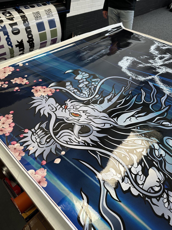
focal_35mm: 24
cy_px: 115
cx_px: 86
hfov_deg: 56.8
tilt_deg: -45.5
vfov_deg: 71.6
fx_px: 159
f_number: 1.78
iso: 80
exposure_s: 1/100
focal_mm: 6.86
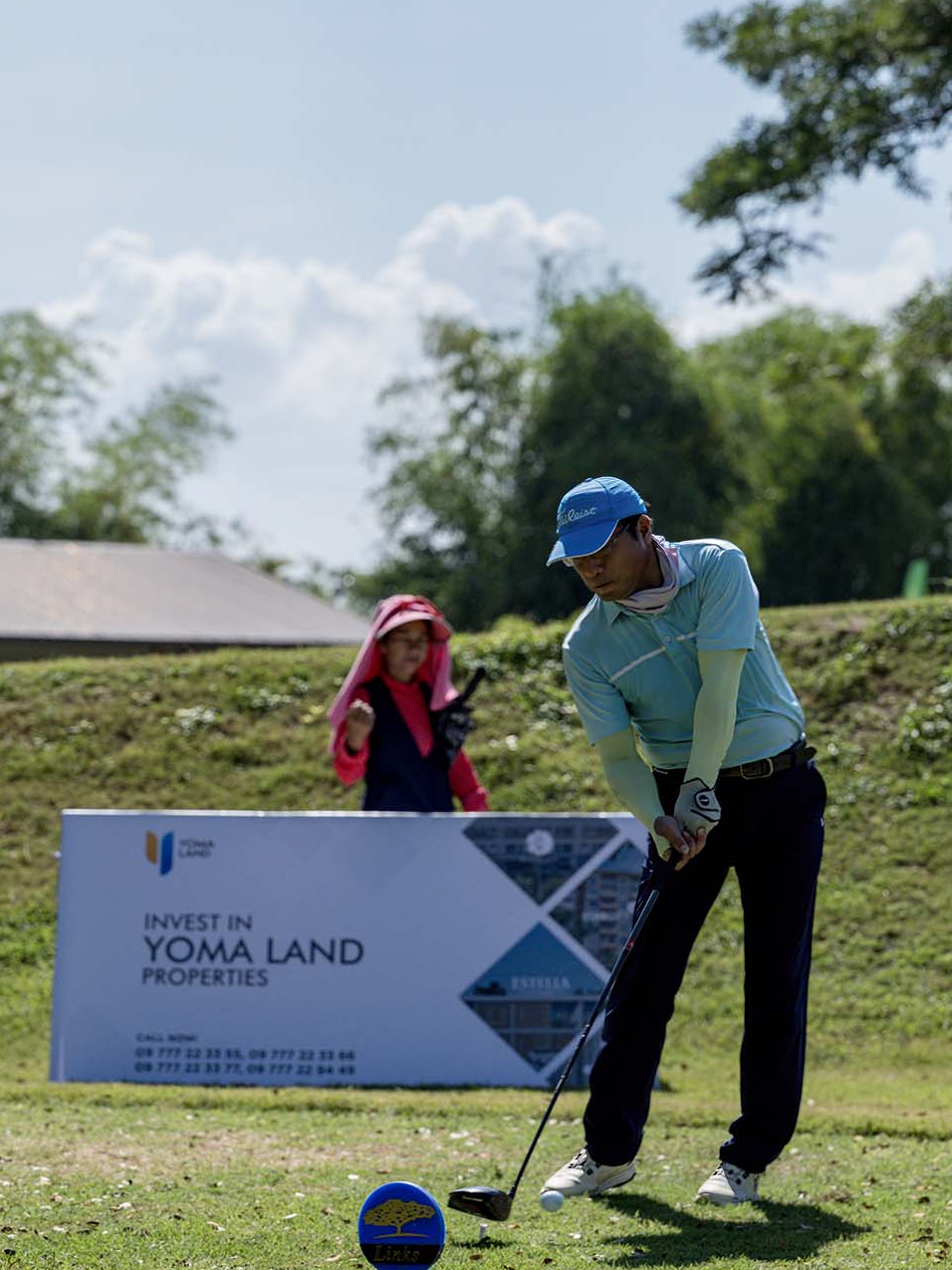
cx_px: 476
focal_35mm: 114
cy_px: 660
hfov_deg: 13.0
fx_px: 4181
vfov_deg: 17.3
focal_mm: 105
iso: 720
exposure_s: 1/5000
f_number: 4.5
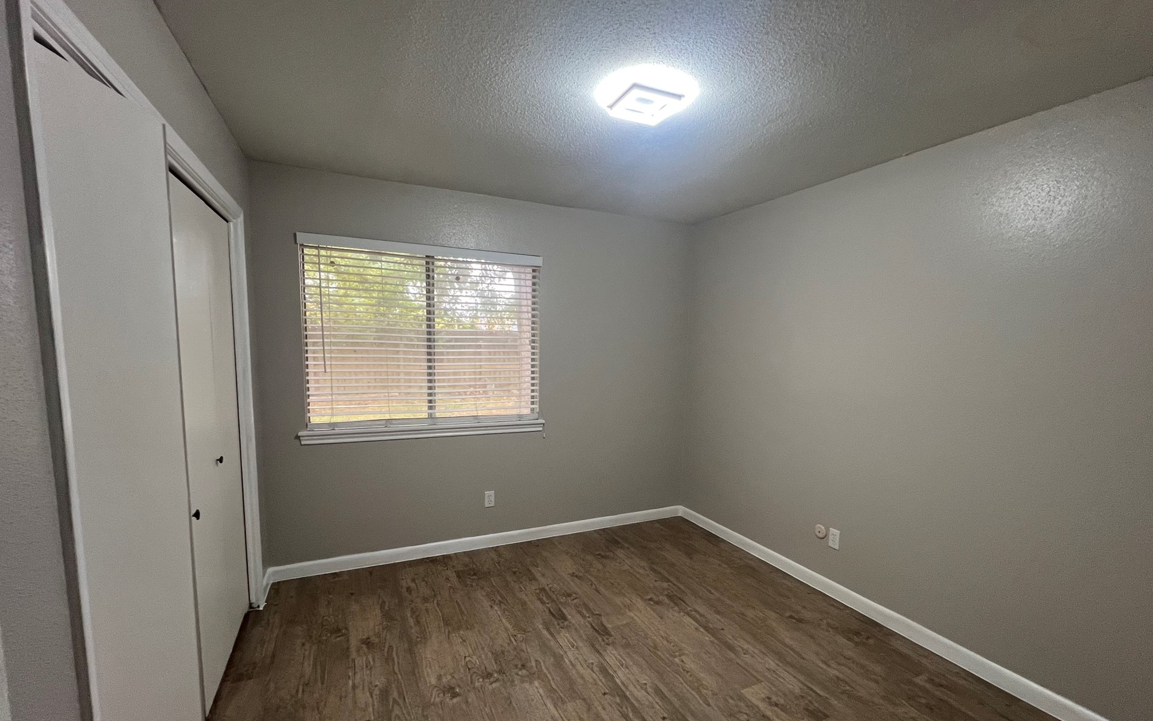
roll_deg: -0.7
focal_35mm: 15
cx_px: 596
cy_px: 392
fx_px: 471
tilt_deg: -6.7
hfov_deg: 101.4
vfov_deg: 74.7
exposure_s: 1/60
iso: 200
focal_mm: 1.57
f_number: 1.8
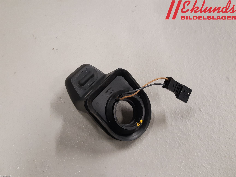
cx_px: 118
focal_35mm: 26
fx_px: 177
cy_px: 88
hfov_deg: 67.3
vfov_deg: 53.1
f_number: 1.7
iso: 200
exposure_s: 1/50
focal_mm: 3.93
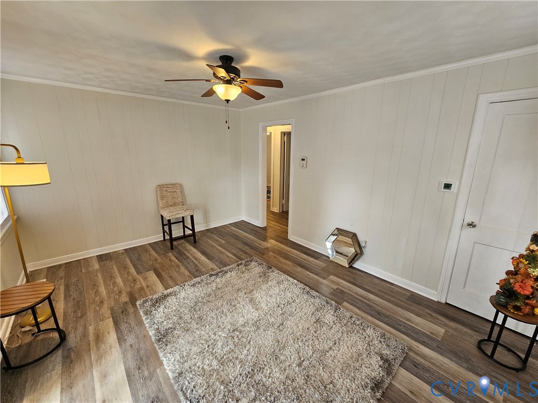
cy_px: 202
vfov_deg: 89.9
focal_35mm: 13
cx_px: 269
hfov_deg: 106.2
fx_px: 202
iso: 125
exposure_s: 1/60
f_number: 2.2
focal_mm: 2.2
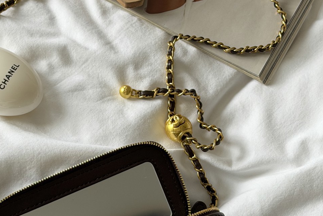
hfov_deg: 19.6
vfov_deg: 13.1
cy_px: 170
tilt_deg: -67.3
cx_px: 120
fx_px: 933
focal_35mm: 104
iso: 50
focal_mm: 6.76
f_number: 1.78
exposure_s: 1/153
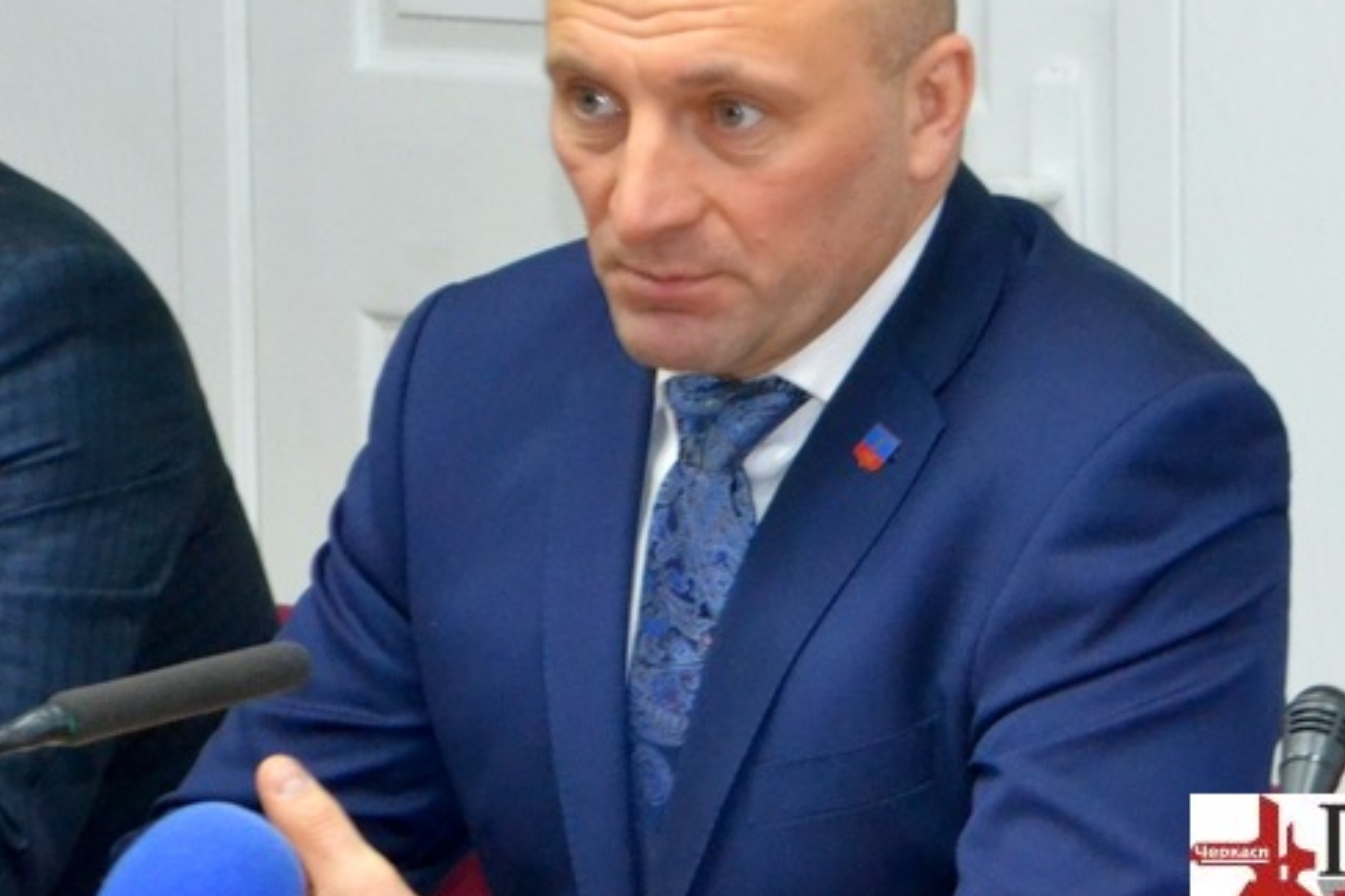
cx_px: 866
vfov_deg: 12.6
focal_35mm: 109
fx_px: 4059
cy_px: 344
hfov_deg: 18.8
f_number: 5.6
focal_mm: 55
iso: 2500
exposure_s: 1/60
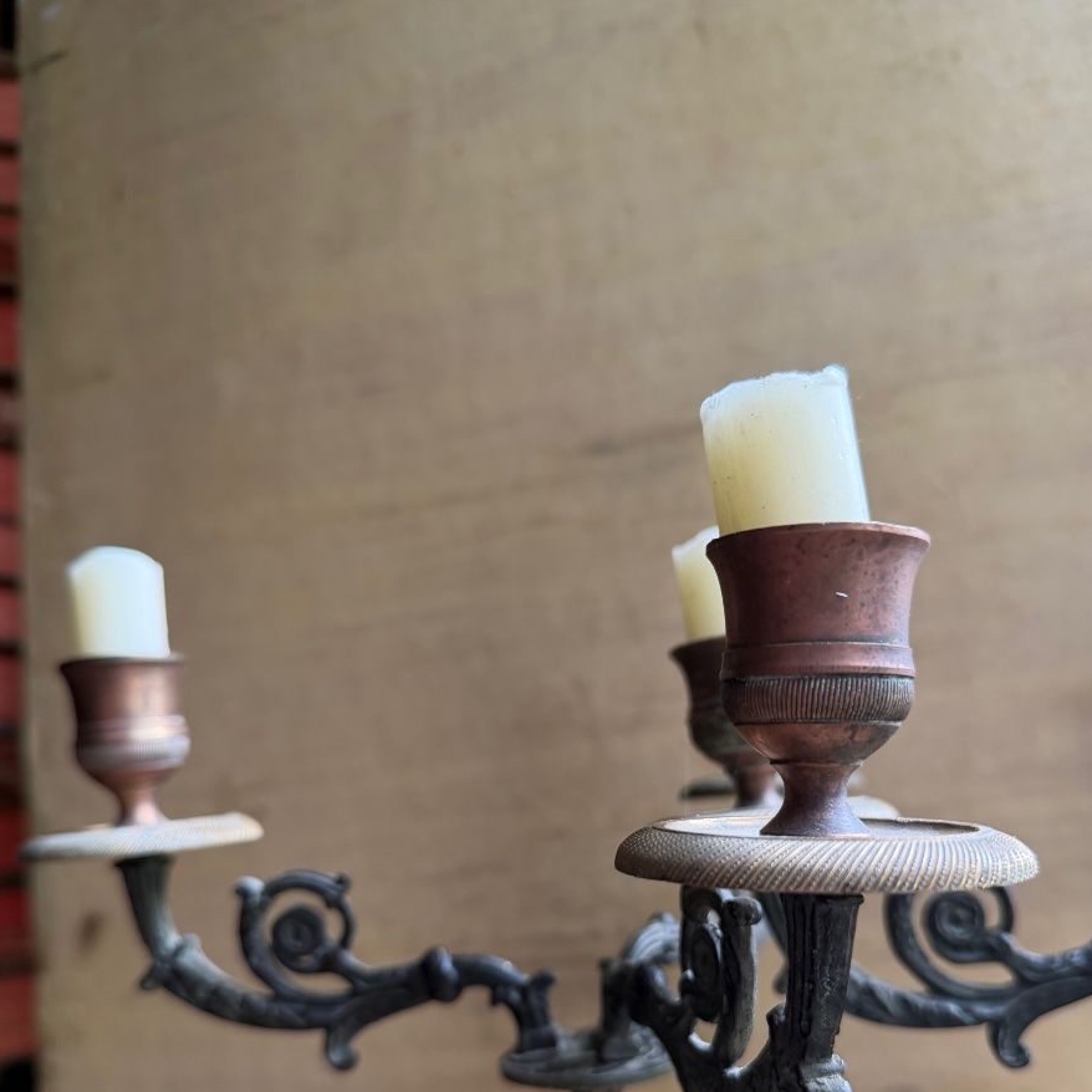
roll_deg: +6.5
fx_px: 1035
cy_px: 718
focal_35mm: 29
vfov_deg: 54.6
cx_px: 545
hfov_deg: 55.6
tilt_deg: +5.1
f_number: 1.78
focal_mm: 6.76
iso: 200
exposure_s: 1/106
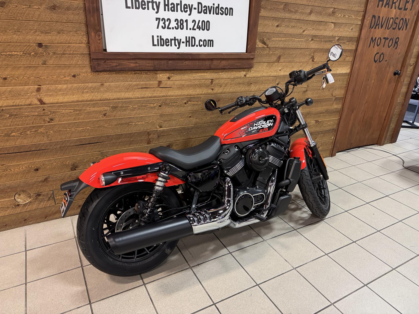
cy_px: 157
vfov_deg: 56.8
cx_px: 210
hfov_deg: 71.6
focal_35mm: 24
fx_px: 291
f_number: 1.78
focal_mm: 6.76
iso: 320
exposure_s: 1/60
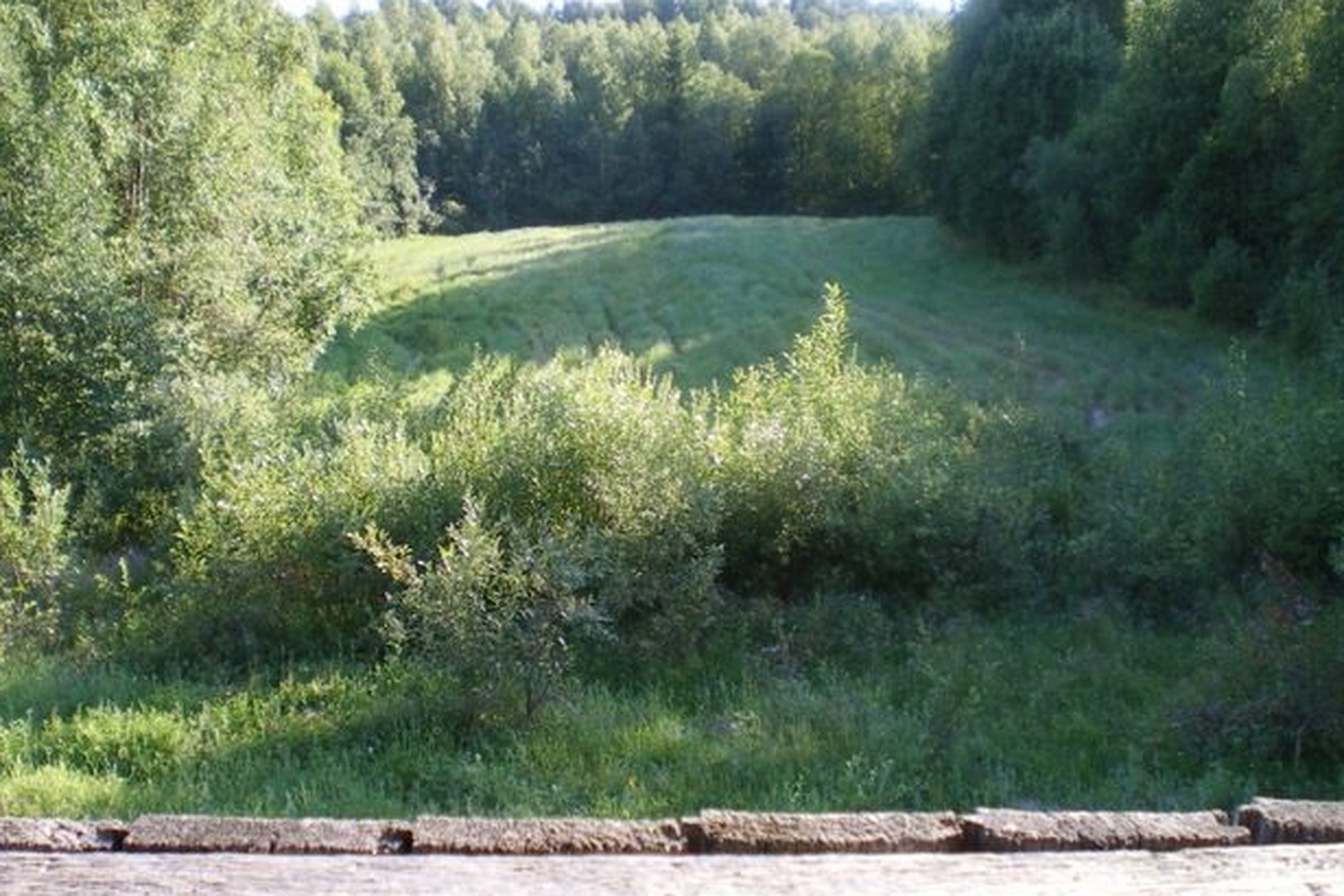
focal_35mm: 45
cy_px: 414
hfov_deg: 43.5
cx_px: 597
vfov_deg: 29.9
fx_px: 1680
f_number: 3.1
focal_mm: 6.3
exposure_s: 1/100
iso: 64
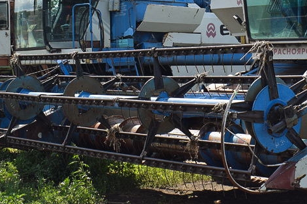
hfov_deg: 25.2
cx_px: 199
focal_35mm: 80
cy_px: 12
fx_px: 685
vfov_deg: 16.7
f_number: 5.6
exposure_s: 1/640
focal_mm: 21
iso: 200
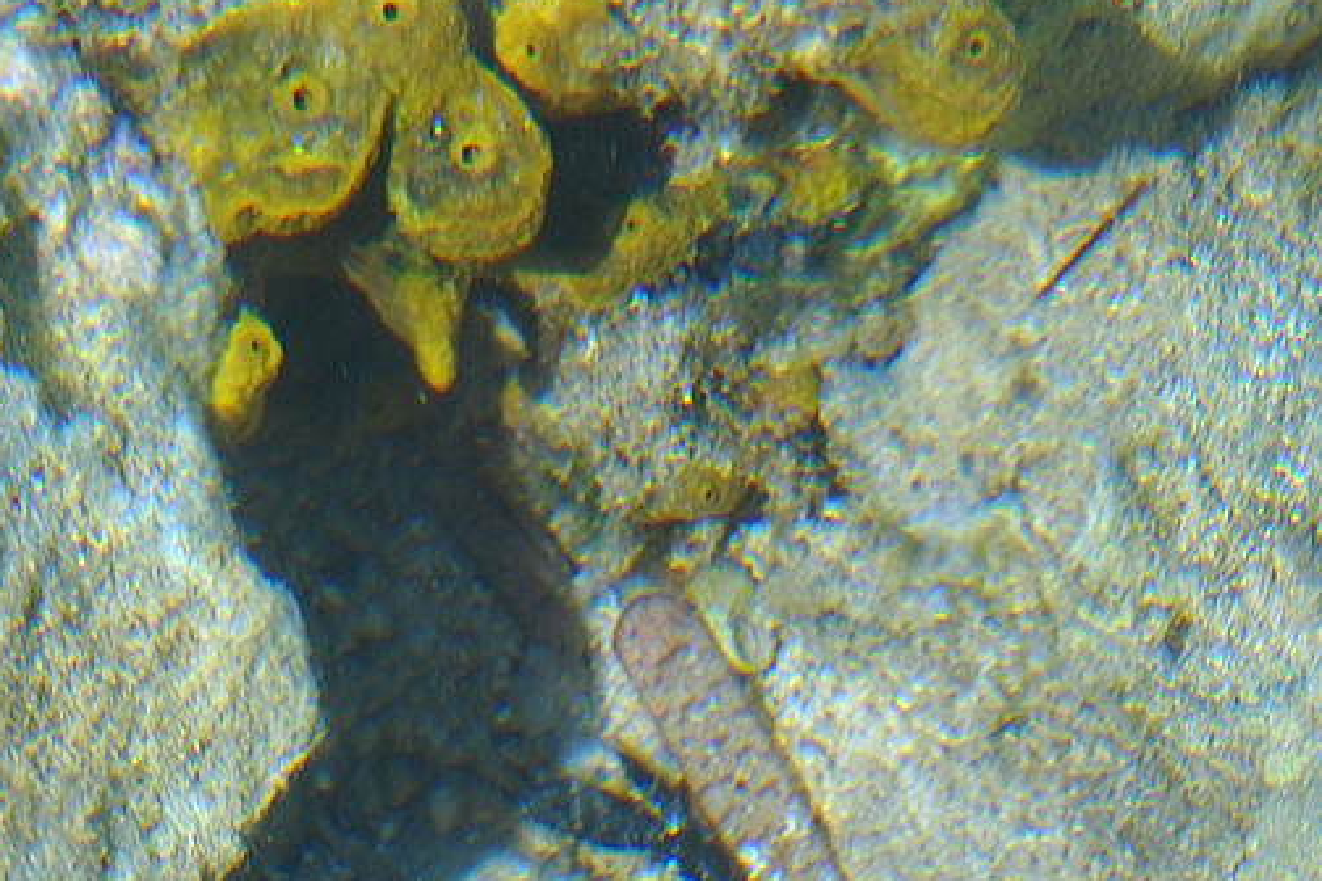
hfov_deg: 17.2
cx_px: 561
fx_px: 4370
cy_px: 201
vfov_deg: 11.5
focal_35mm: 119
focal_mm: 50
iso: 100
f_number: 7.1
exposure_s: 1/250
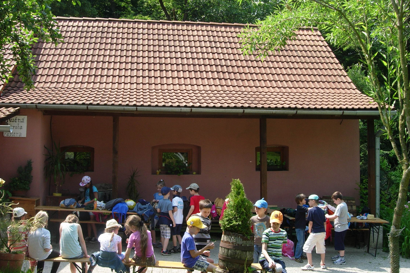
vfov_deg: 33.4
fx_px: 456
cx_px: 203
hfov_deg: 48.5
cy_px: 123
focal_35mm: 40
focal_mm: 7.8
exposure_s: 1/228
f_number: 4.8
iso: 79
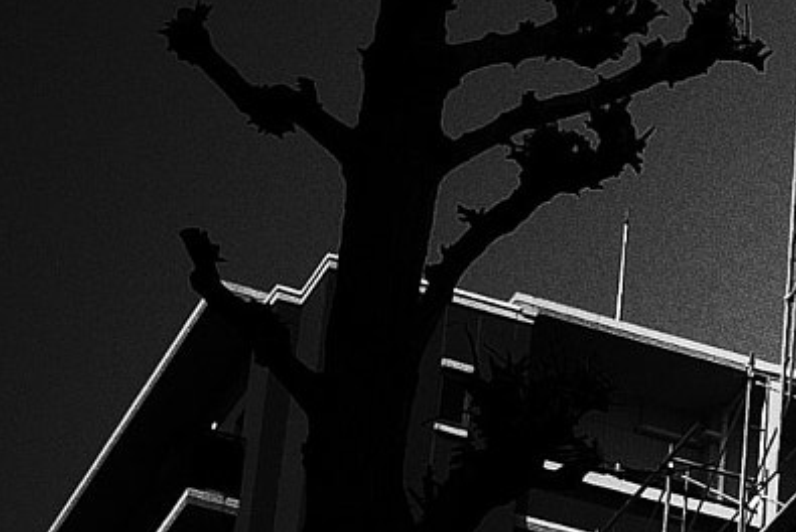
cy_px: 655
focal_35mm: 190
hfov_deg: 10.1
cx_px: 1483
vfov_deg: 7.2
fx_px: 4204
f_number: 5.6
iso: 100
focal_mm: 18.3
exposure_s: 1/800
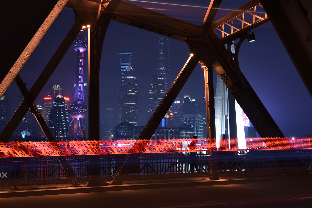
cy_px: 84
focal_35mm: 43
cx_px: 136
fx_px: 373
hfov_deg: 45.3
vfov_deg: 31.1
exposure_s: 4
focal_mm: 24
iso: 100
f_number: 11
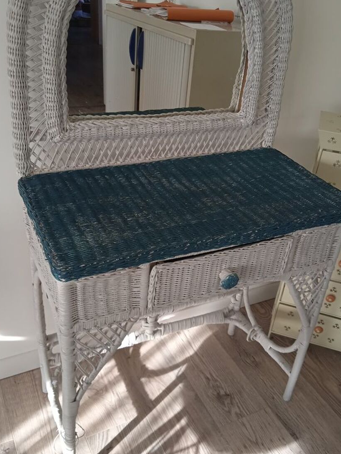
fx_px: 446
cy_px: 234
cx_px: 168
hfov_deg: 41.8
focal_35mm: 34
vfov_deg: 53.9
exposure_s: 1/50
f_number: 2.2
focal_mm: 3.43
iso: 115
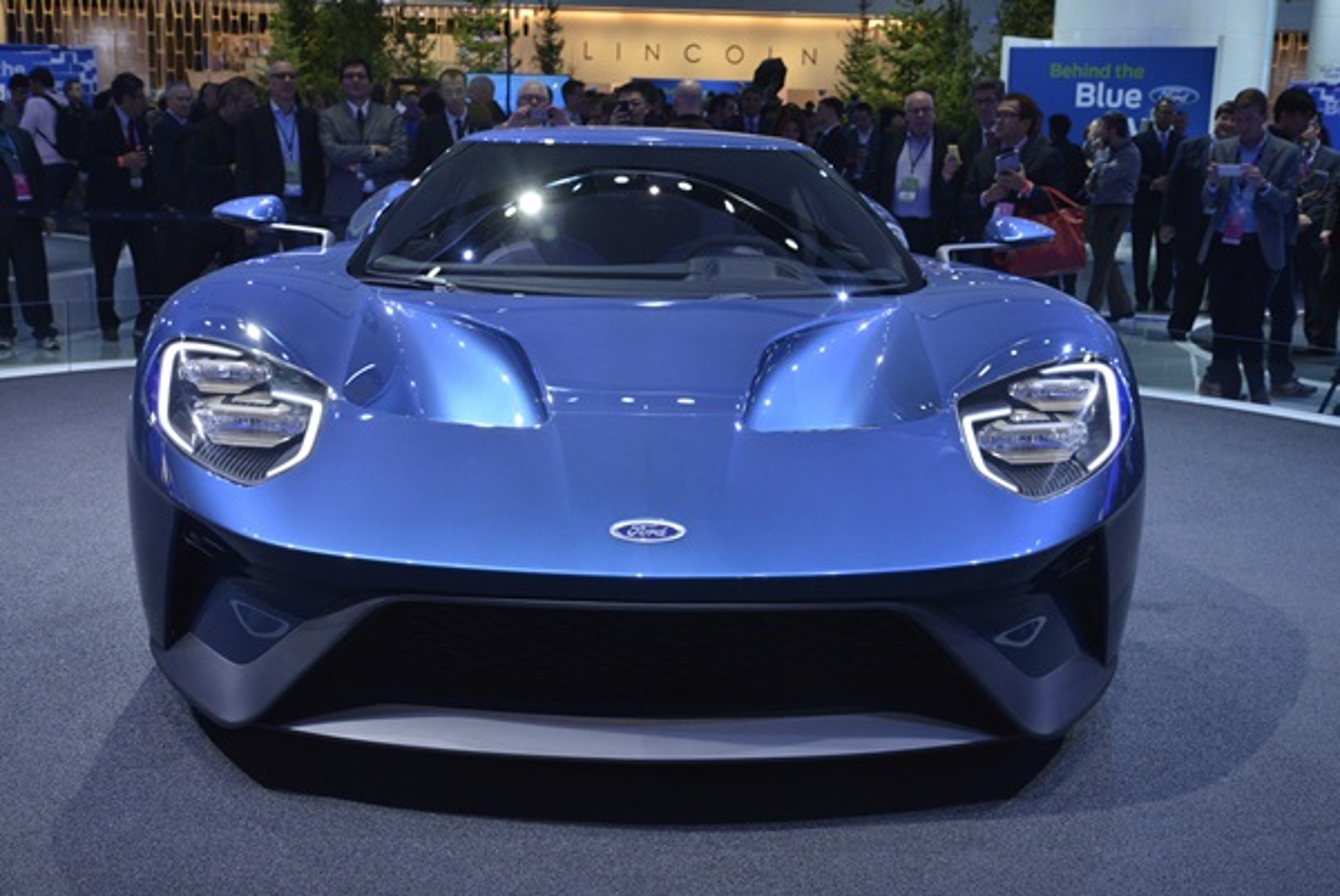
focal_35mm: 44
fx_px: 1639
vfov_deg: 30.6
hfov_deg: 44.5
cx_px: 670
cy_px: 448
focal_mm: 44
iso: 2000
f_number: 9
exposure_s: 1/200
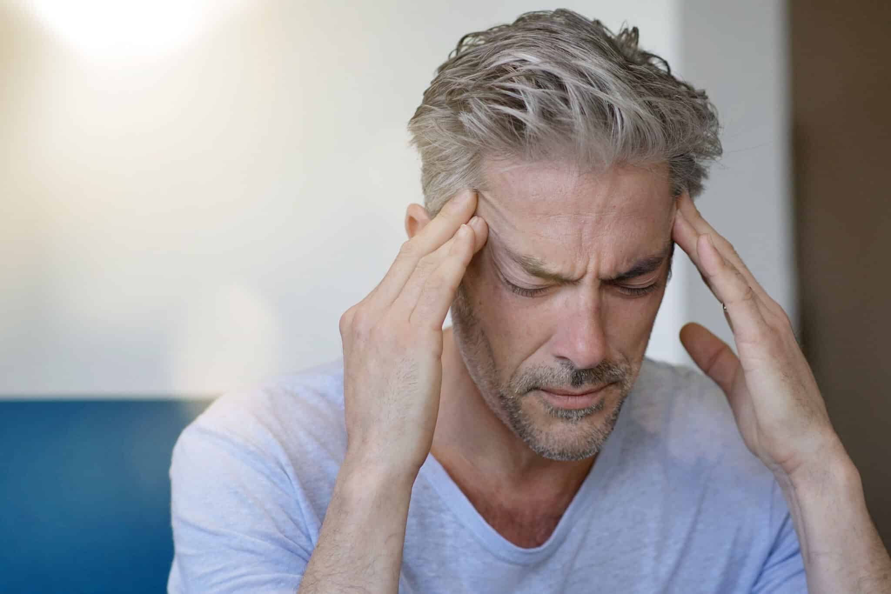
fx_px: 3143
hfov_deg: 16.1
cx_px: 446
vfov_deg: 10.8
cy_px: 297
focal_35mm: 127
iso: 500
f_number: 2.5
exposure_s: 1/500
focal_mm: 85
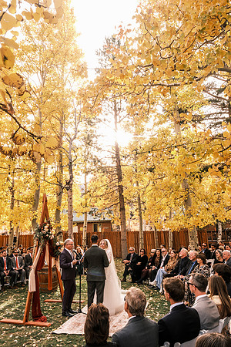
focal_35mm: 27
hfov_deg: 47.9
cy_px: 174
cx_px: 116
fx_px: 260
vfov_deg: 67.4
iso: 250
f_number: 9
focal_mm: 18
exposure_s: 1/30
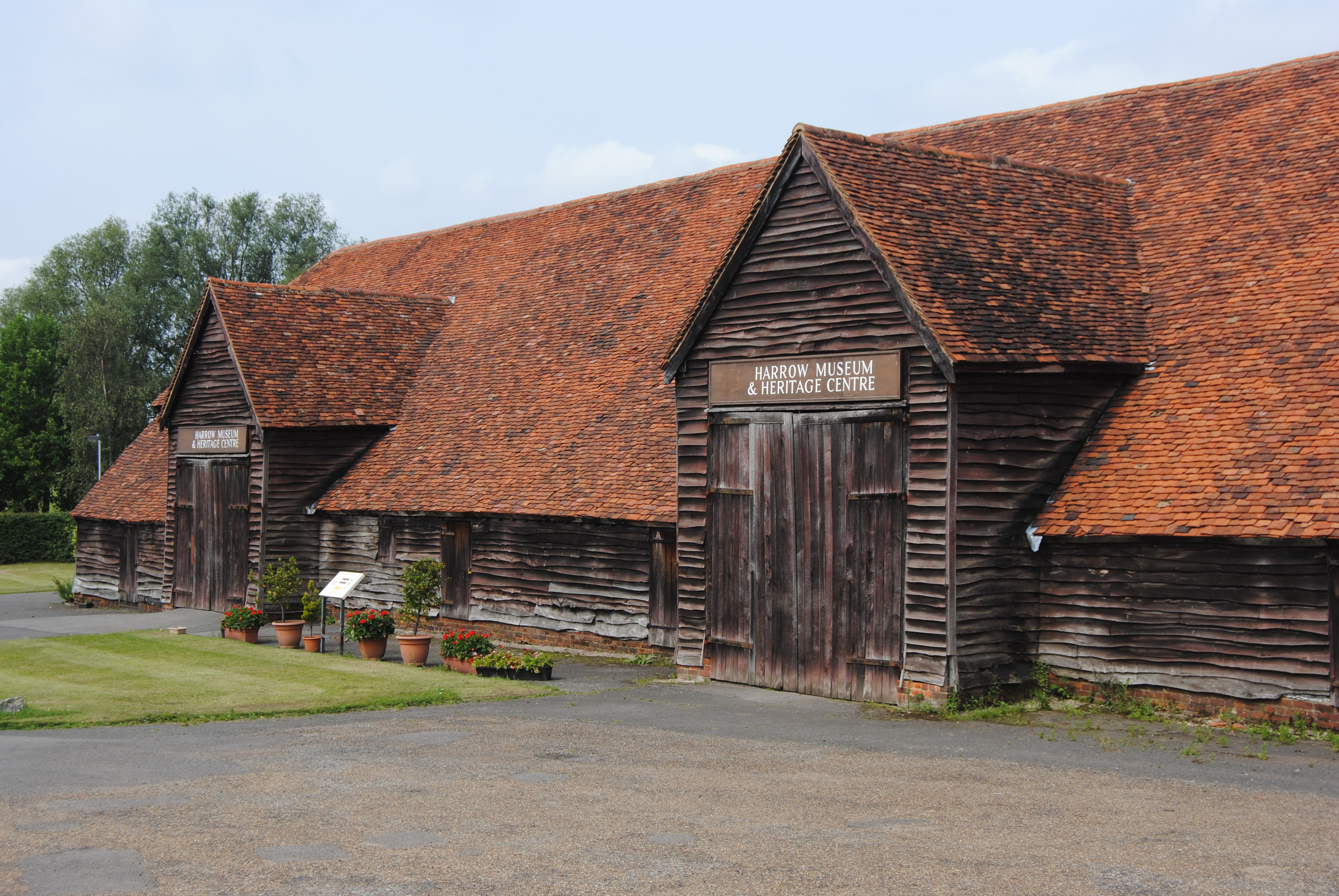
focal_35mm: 48
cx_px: 670
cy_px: 448
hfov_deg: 41.1
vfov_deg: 28.2
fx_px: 1787
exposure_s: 1/250
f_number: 8
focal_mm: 32
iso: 100
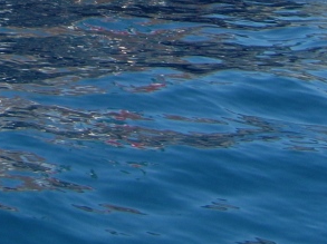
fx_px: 925
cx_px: -87
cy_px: -178
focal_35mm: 98
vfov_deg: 13.7
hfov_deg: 18.7
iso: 80
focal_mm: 6
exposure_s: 1/160
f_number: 7.3
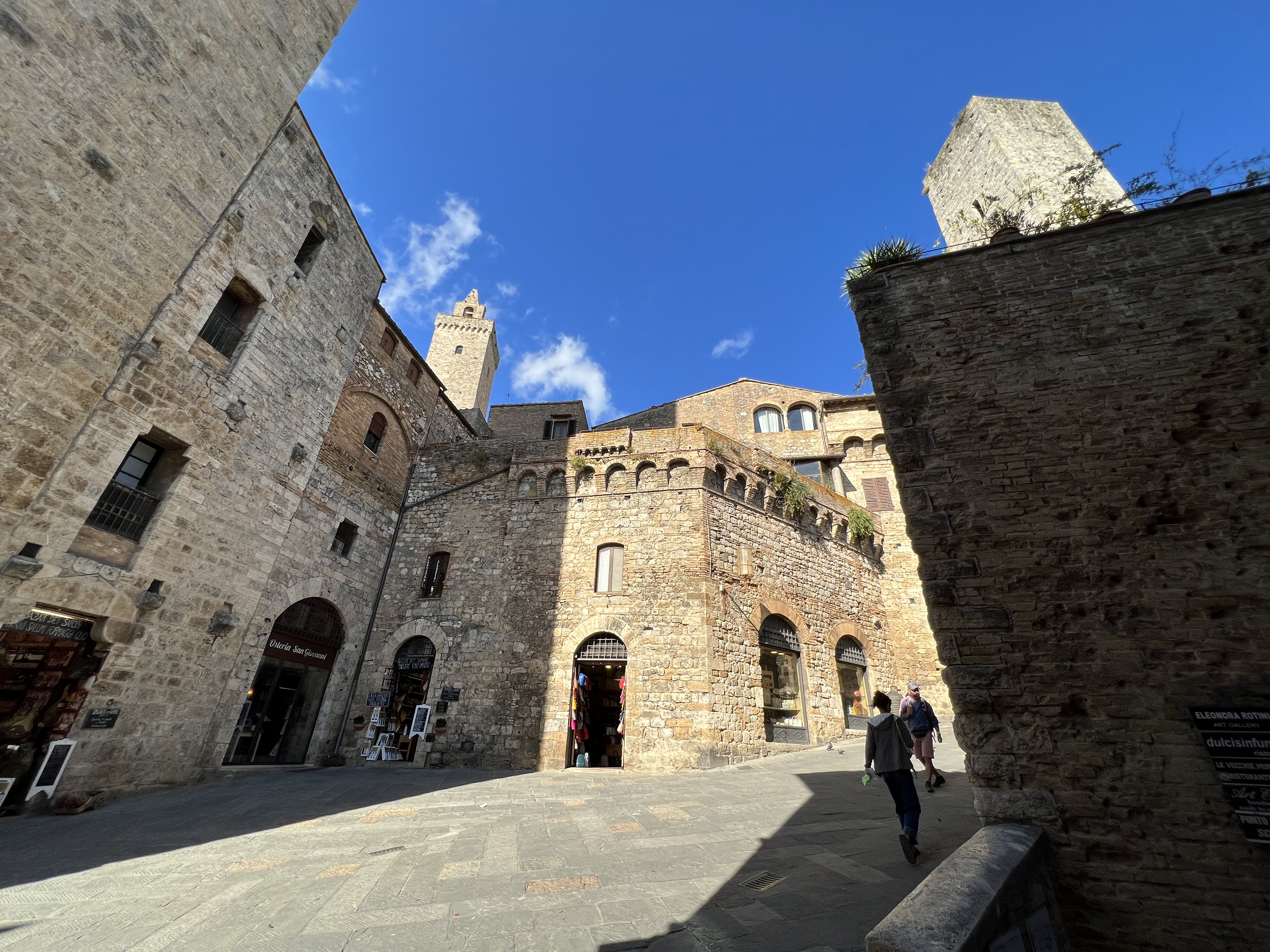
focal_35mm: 13
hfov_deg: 106.2
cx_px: 635
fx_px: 477
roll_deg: -1.4
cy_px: 476
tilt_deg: +28.7
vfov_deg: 89.9
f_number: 1.8
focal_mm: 1.57
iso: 32
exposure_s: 1/1277
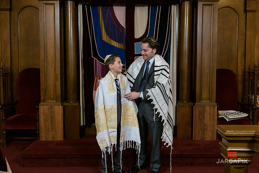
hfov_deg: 52.1
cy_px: 79
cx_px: 130
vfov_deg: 36.1
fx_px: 265
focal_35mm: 37
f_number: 5.6
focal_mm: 34
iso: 1600
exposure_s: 1/125
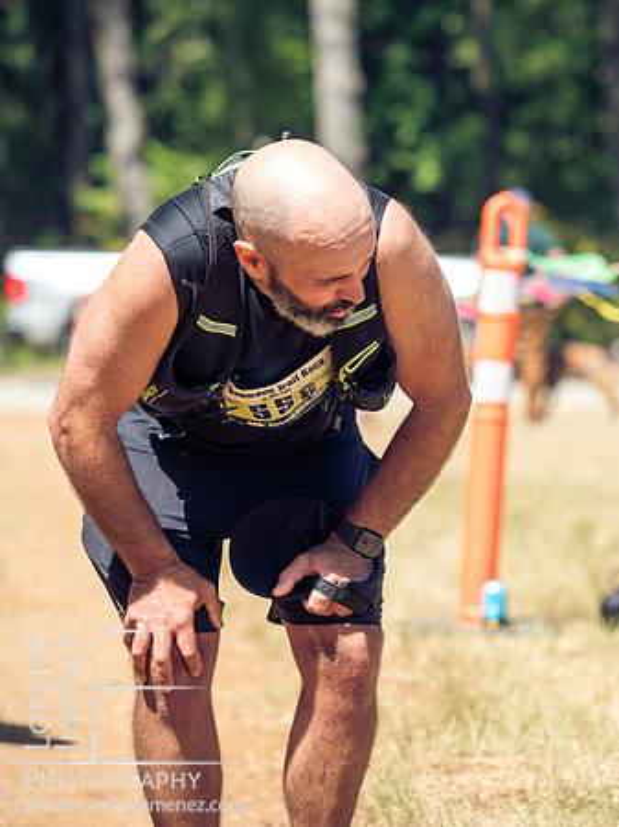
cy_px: 414
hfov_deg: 7.4
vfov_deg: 9.9
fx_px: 4773
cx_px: 310
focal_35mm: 200
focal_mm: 100
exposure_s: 1/3200
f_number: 2.8
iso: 800
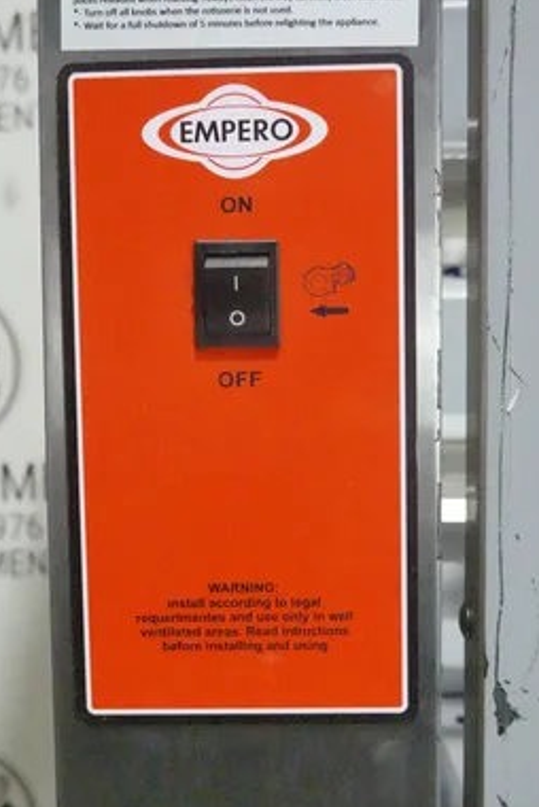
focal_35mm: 40
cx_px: 271
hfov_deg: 33.5
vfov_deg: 48.4
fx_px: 897
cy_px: 404
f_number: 4.5
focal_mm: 14.12
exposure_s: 1/500
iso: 12800
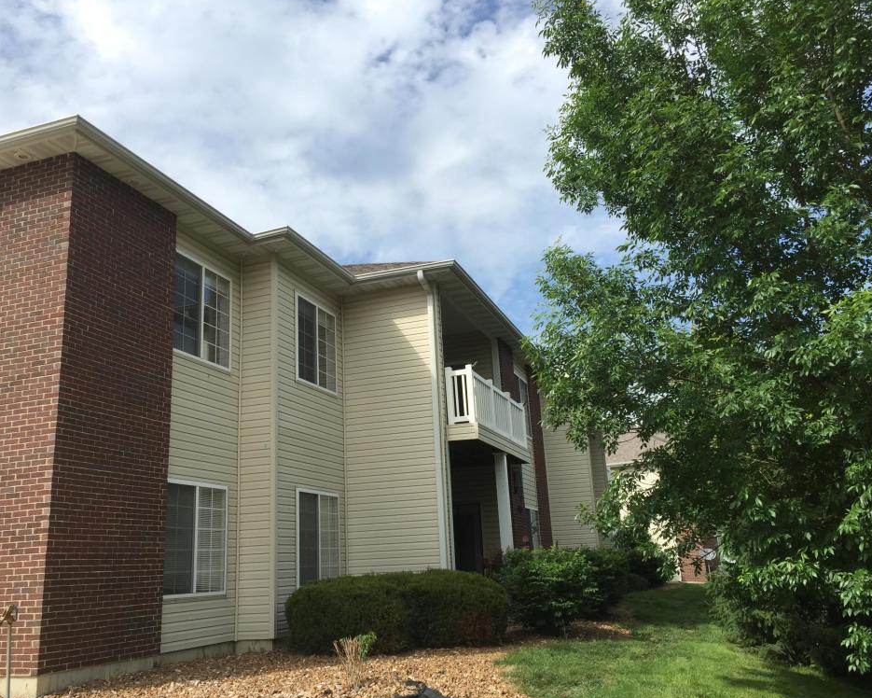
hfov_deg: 57.1
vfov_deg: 47.1
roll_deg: +3.3
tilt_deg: +14.4
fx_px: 800
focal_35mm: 31
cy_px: 351
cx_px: 402
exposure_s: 1/1364
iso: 32
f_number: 2.2
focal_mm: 4.15
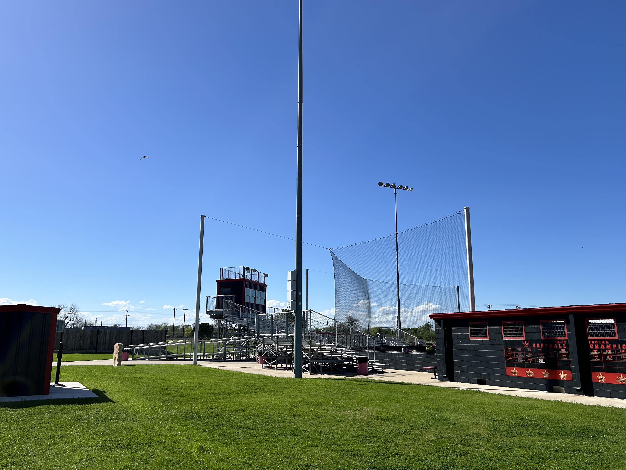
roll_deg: +1.5
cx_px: 303
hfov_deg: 63.4
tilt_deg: +13.7
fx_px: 506
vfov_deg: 49.7
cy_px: 225
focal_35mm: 28
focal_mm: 5.7
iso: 50
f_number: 1.5
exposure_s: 1/6211
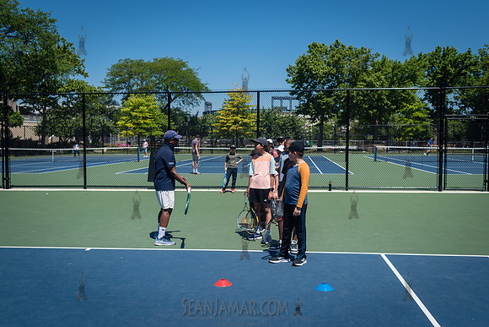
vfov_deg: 37.8
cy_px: 164
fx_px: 476
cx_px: 244
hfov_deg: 54.3
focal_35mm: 35
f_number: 4
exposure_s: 1/2500
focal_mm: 35
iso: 200
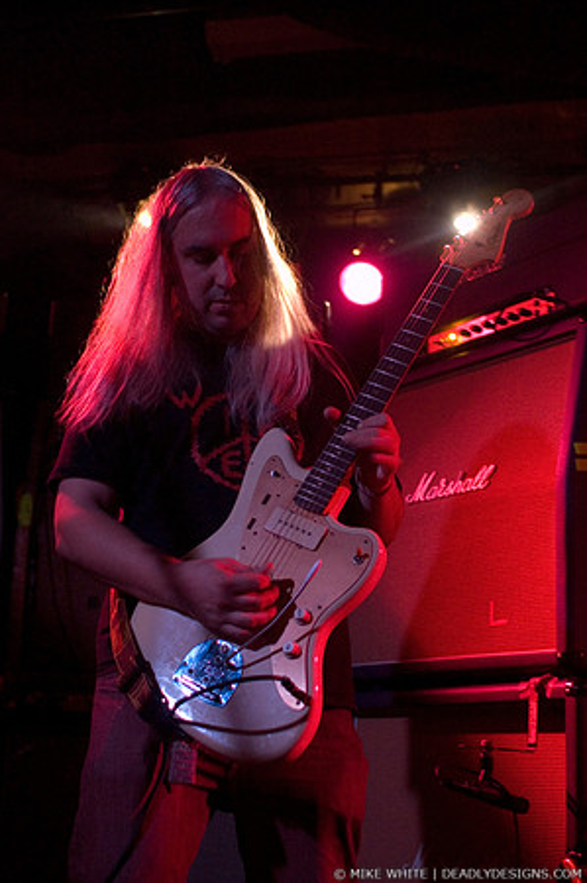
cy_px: 442
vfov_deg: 37.9
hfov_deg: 25.7
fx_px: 1287
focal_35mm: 52
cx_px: 294
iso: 1600
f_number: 2.8
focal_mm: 35
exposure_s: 1/30
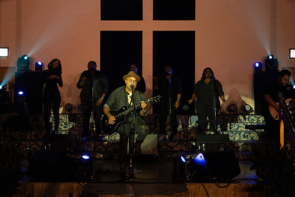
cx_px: 148
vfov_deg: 24.6
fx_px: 451
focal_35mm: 55
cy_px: 98
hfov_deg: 36.2
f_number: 4
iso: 5000
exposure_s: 1/200
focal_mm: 55
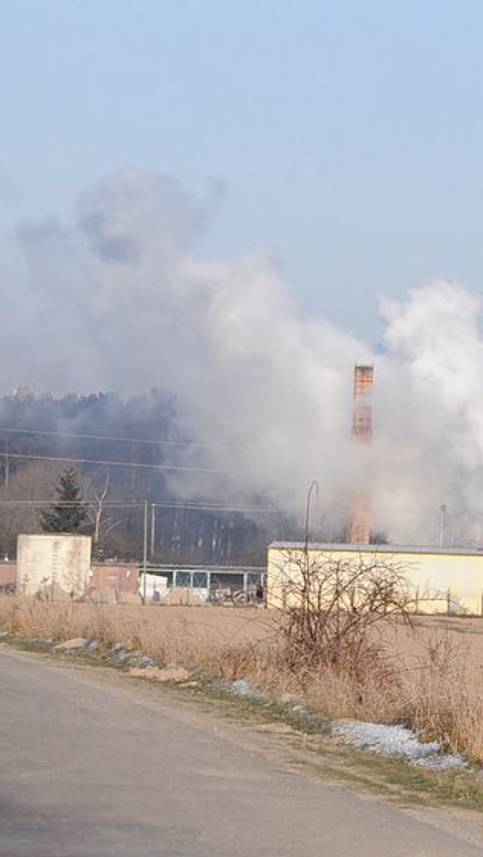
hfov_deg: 4.9
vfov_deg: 8.6
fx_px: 5681
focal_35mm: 250
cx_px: 452
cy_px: 430
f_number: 11
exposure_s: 1/2000
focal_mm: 105
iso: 1250
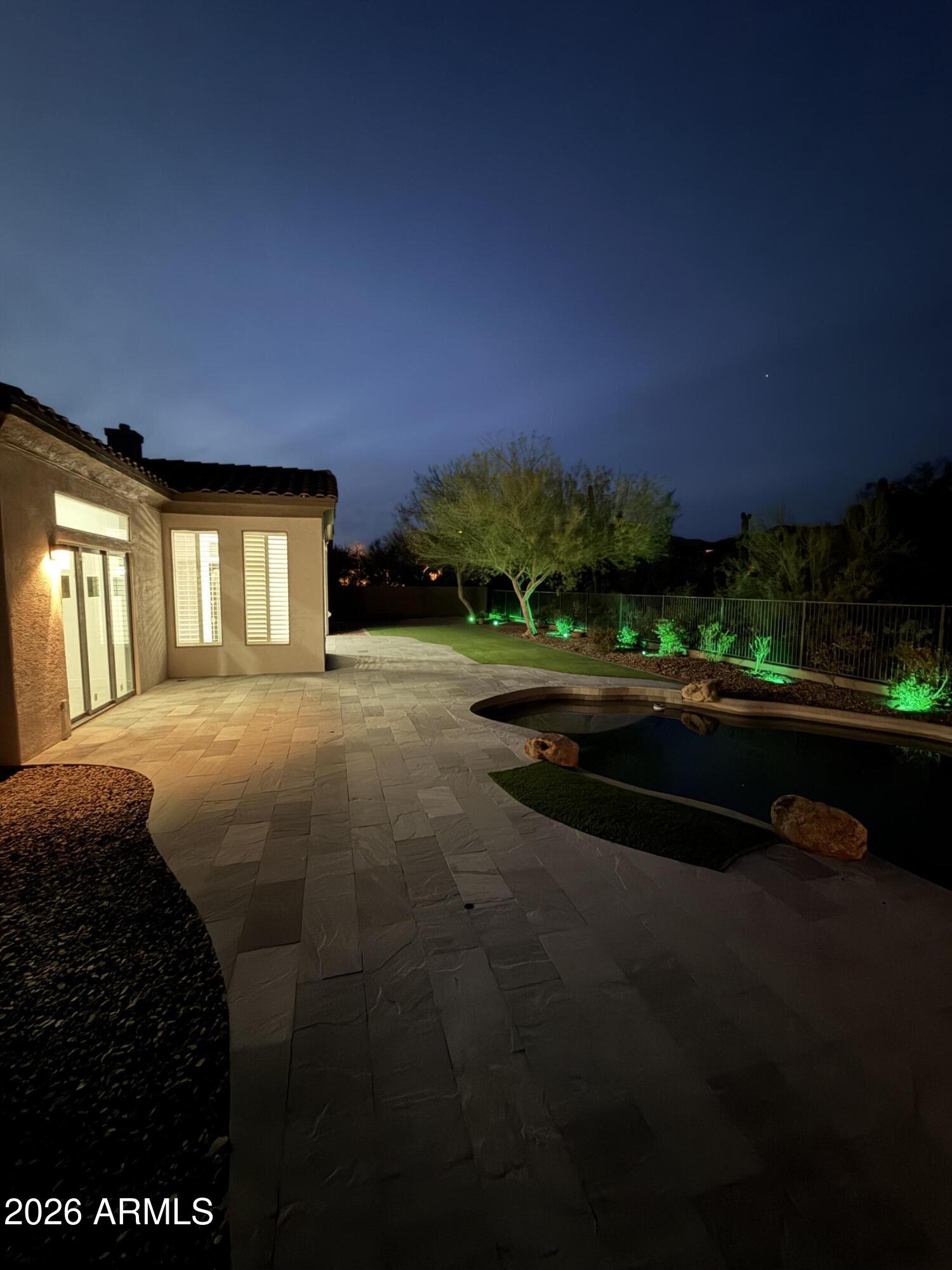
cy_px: 635
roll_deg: -1.3
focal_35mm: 14
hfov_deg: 85.7
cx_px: 476
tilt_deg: -4.7
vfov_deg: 102.1
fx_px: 513
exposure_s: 1/6
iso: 1000
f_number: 2.2
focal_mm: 2.22
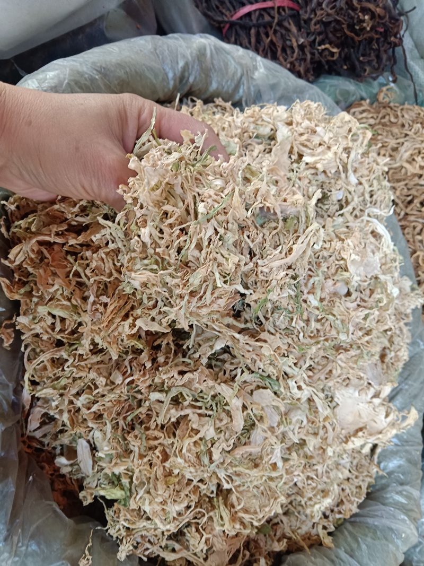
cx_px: 212
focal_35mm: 26
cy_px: 283
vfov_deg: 67.3
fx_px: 425
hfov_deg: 53.1
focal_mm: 4.05
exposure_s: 1/25
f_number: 1.8
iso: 1591
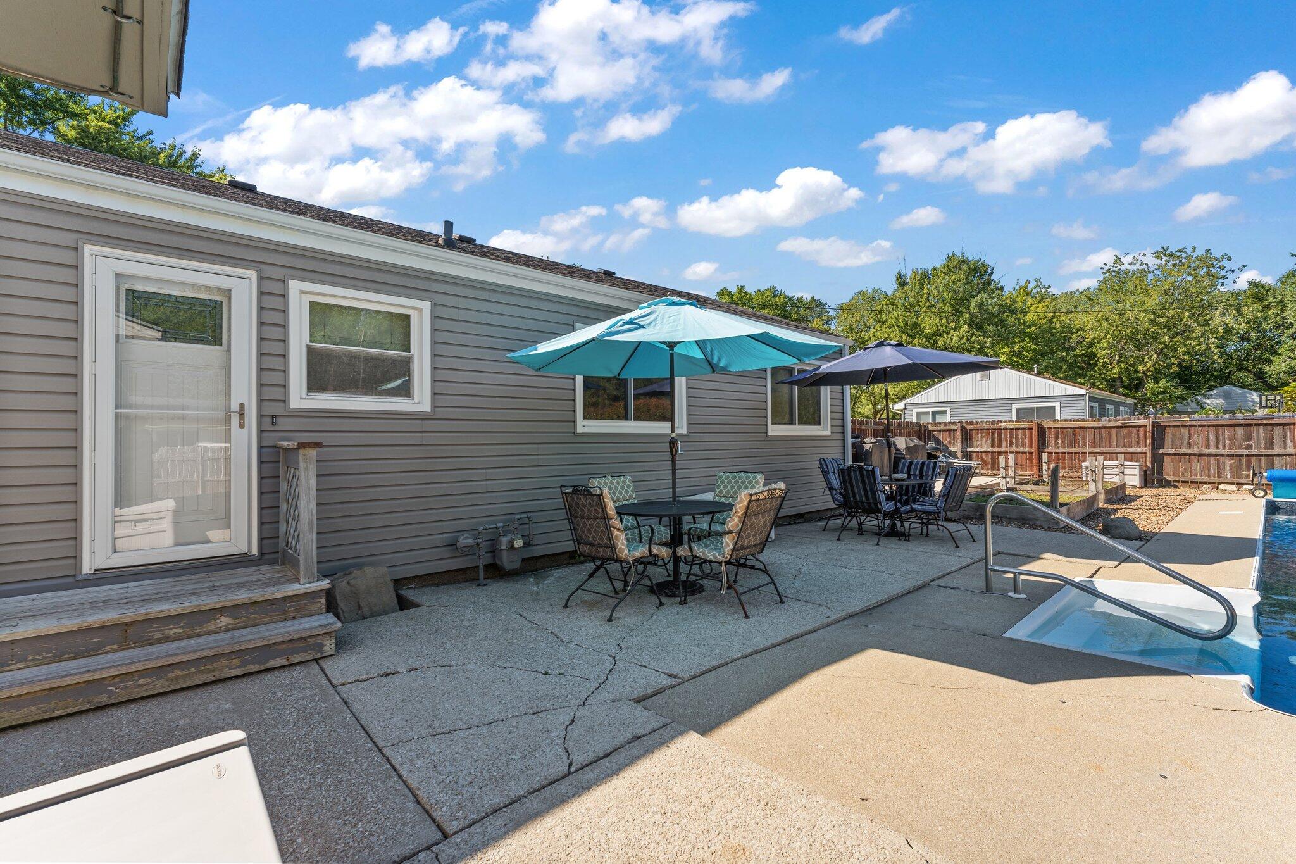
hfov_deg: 98.5
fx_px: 558
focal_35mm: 16
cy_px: 432
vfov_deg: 75.5
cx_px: 648
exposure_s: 1/200
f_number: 8
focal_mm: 15.5
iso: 200
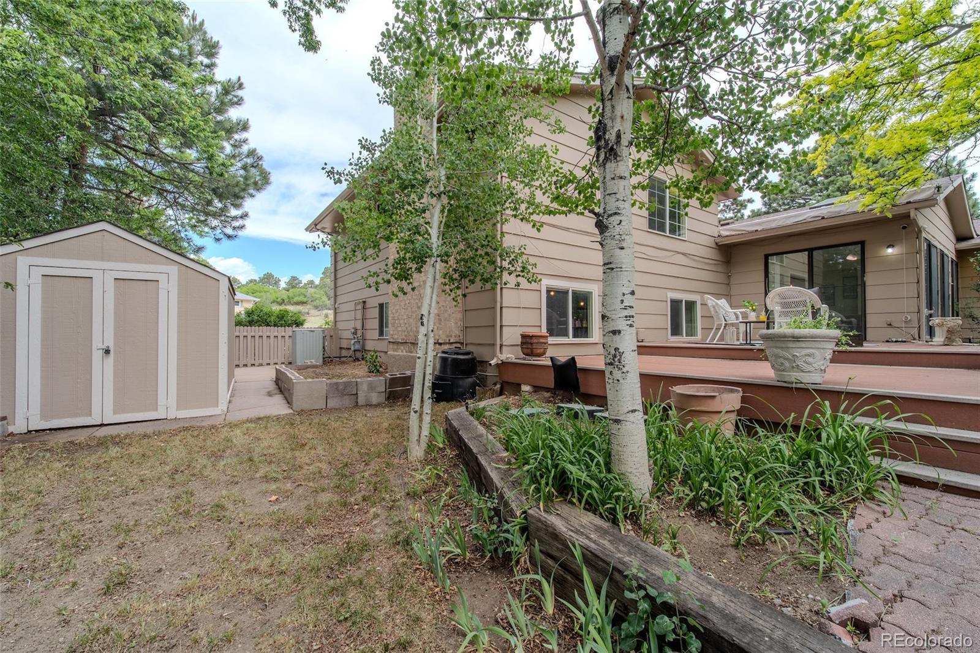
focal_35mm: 14
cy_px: 326
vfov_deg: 81.2
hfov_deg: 104.3
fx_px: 381
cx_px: 490
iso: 100
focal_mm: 14
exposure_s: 1/800
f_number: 8
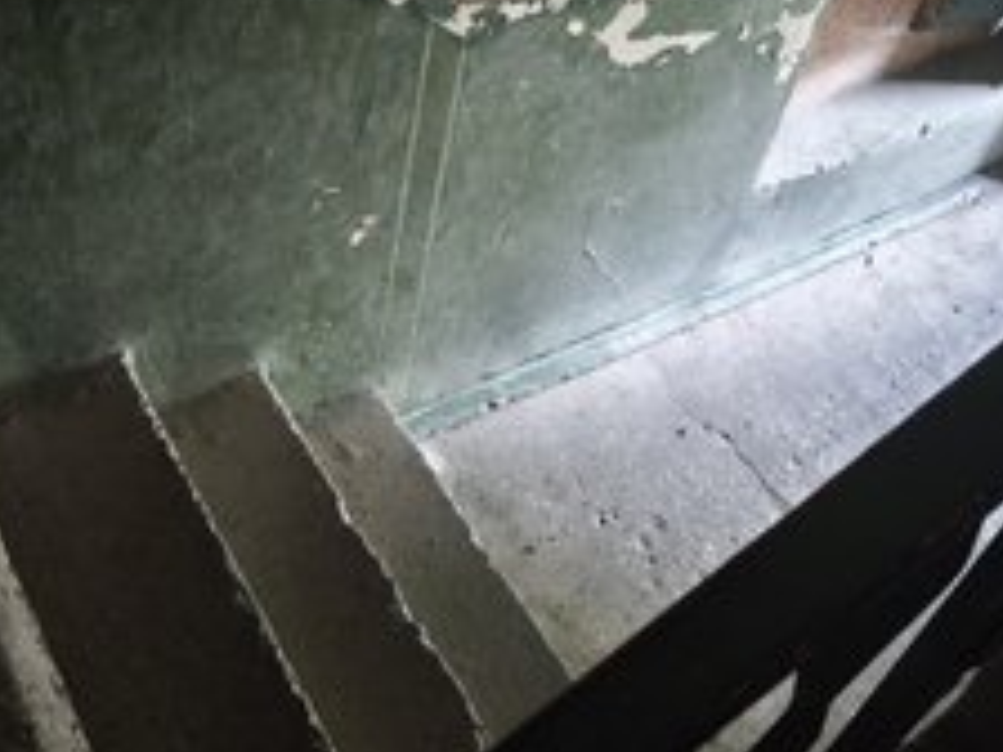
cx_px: 416
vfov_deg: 34.3
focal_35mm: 41
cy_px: 170
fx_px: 1188
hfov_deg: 45.6
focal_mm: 6.57
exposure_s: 1/25
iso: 800
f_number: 1.6
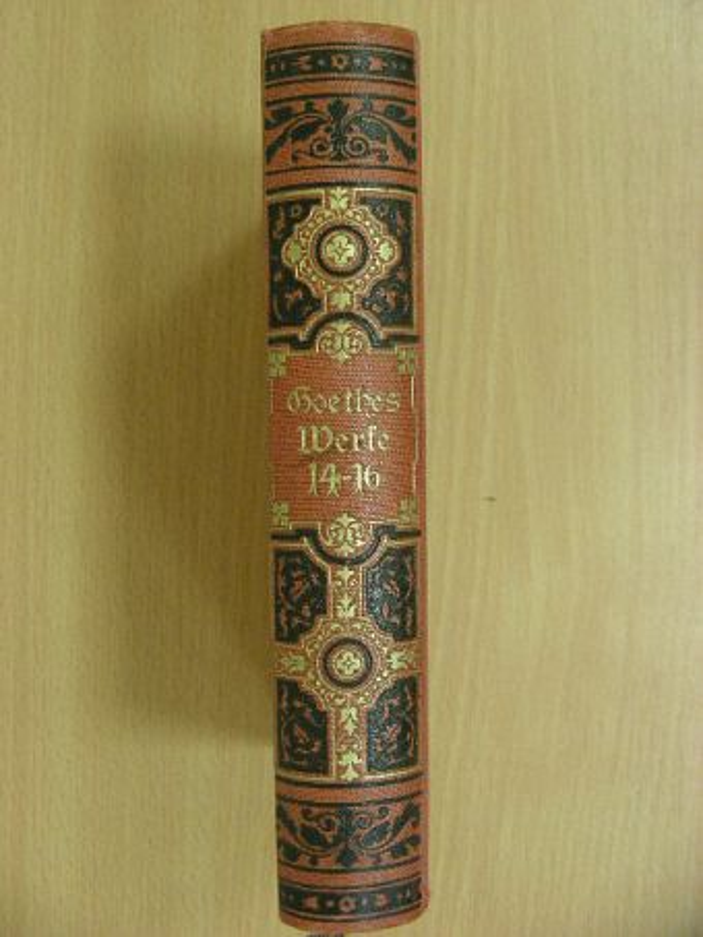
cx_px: 352
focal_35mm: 38
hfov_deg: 37.7
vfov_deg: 49.0
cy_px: 468
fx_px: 1028
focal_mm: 6.3
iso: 200
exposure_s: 1/15.1
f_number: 3.5
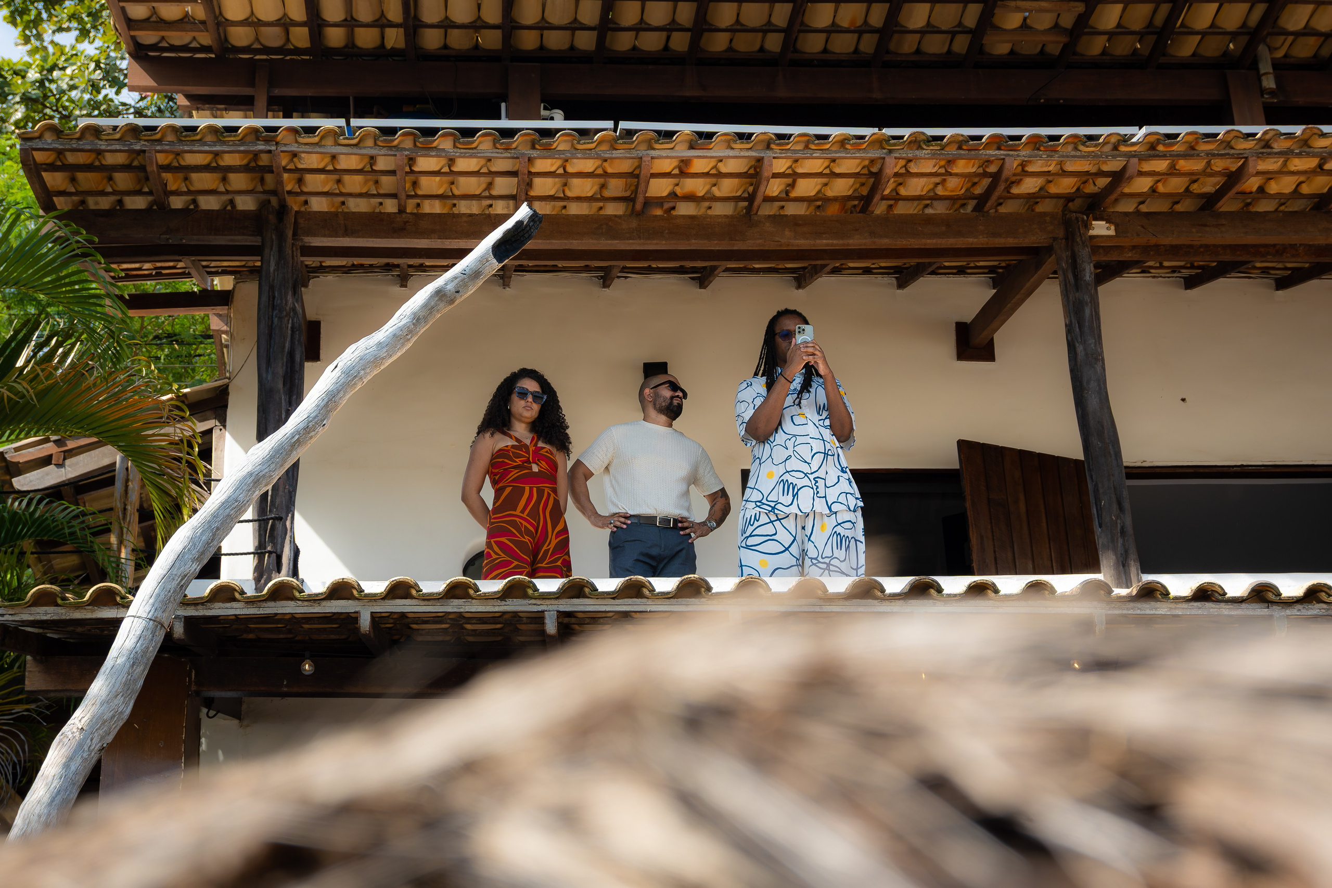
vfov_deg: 20.2
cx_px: 666
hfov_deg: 29.9
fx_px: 2497
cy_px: 444
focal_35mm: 68
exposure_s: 1/320
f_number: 6
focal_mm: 45
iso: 160
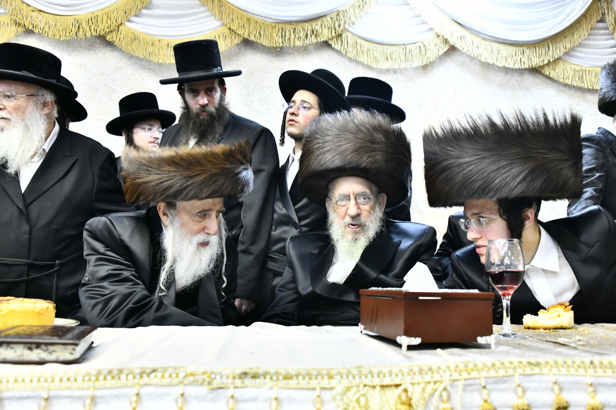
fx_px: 547
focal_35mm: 32
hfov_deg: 58.7
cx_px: 308
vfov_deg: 41.1
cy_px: 205
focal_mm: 32
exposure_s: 1/160
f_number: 5.6
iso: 4000
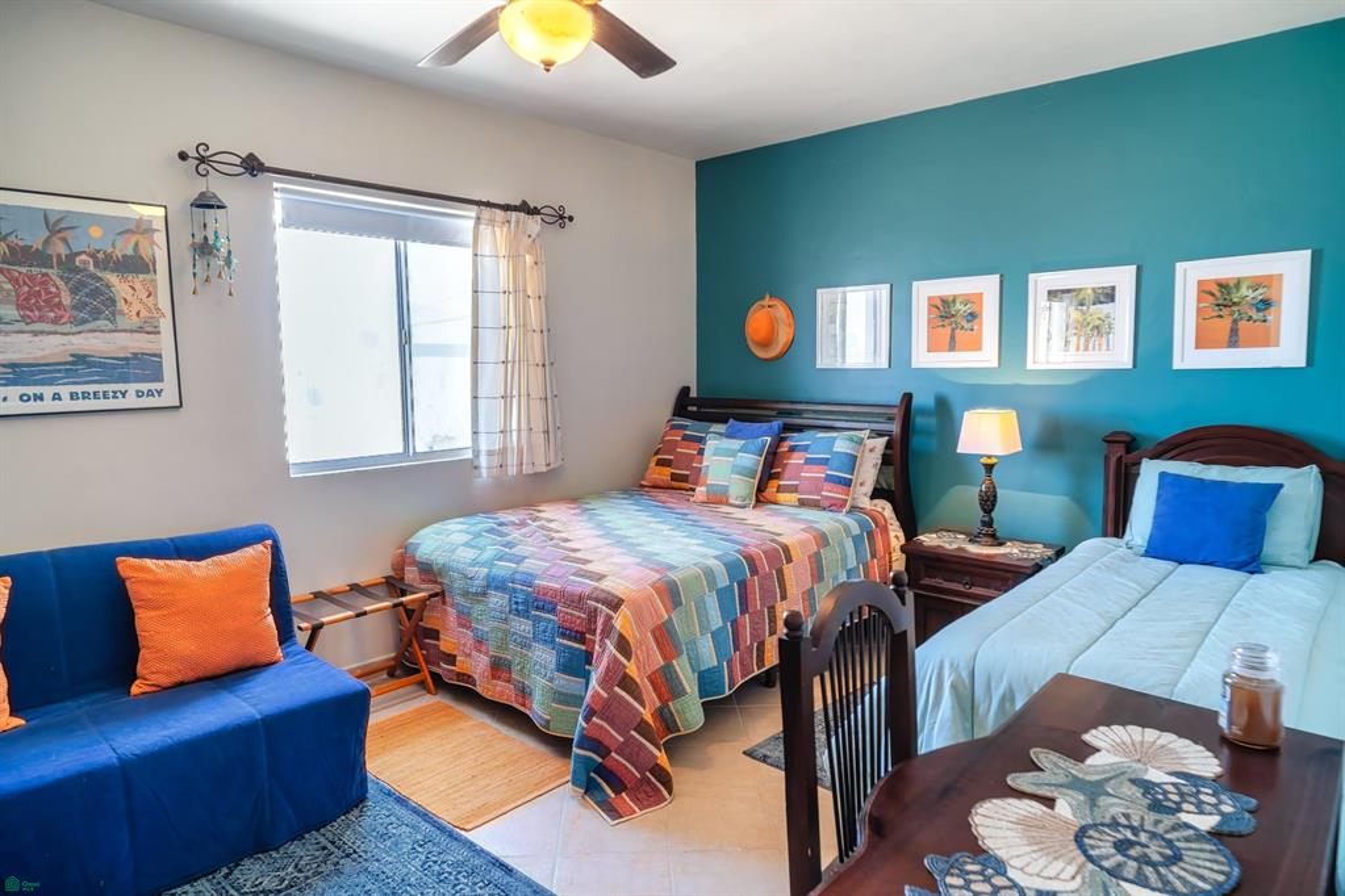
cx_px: 672
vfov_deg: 61.9
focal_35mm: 20
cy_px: 448
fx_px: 747
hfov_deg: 84.0
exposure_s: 1/250
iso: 500
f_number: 4.5
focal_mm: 20
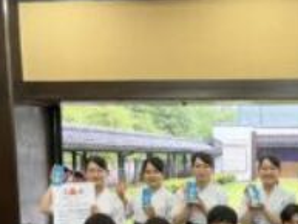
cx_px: 258
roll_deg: -0.6
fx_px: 500
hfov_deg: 31.9
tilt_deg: -8.4
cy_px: 229
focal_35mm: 58
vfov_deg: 24.0
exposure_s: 1/60
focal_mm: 3.99
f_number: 1.8
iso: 250
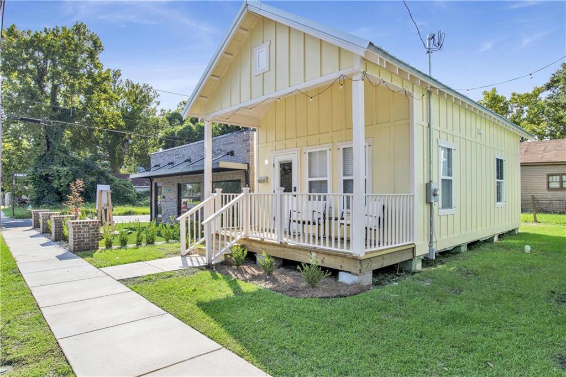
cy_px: 188
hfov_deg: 78.6
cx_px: 283
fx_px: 346
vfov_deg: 57.2
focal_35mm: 22
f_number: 11
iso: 200
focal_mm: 22
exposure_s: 1/320
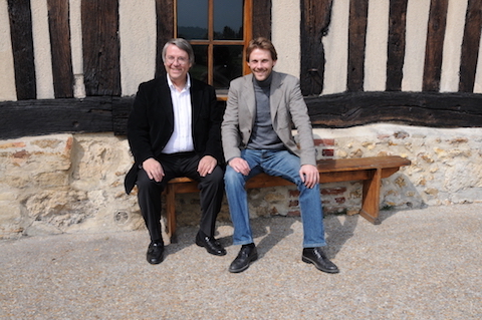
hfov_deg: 43.6
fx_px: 602
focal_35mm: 45
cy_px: 160
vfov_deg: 29.8
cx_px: 241
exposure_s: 1/320
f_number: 9
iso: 320
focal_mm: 30
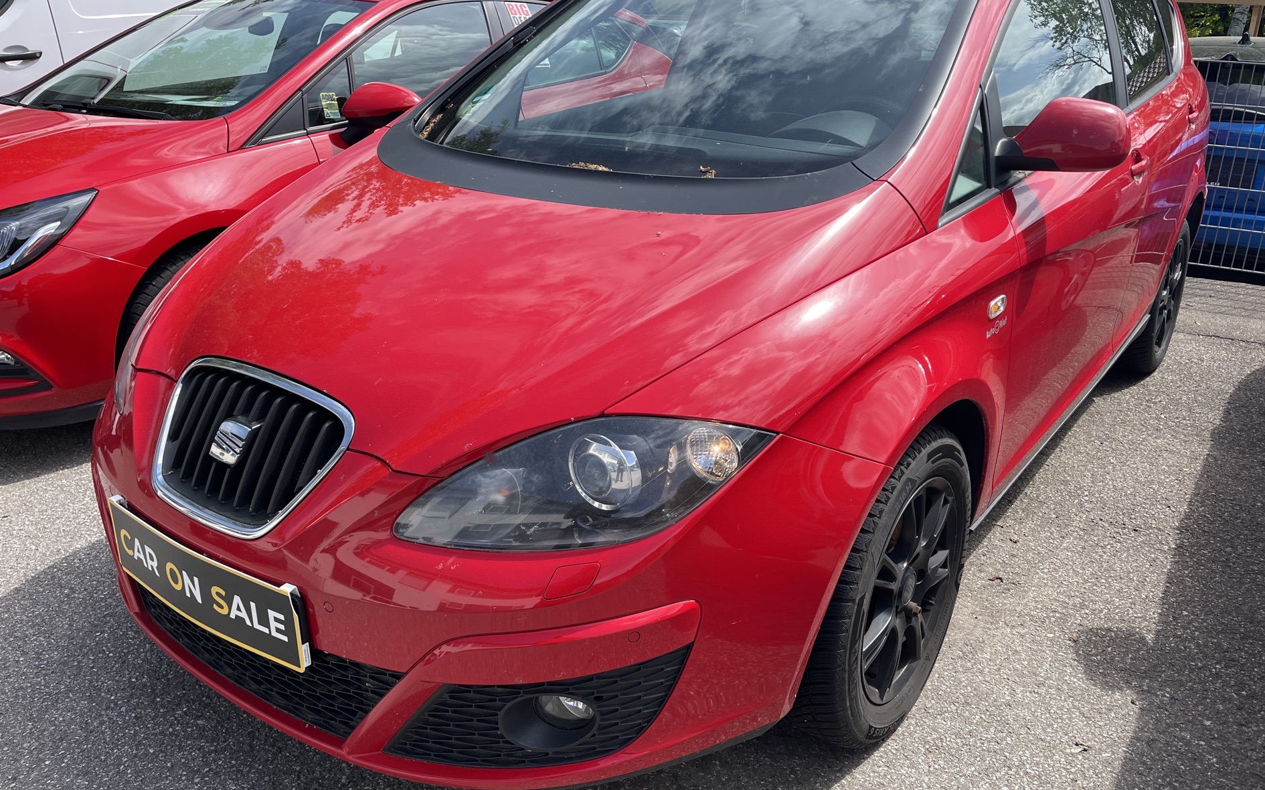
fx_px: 965
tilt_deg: -21.4
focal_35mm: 28
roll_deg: -1.5
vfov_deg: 44.5
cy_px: 379
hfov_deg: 66.5
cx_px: 638
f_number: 1.6
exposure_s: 1/1957
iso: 50
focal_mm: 5.1
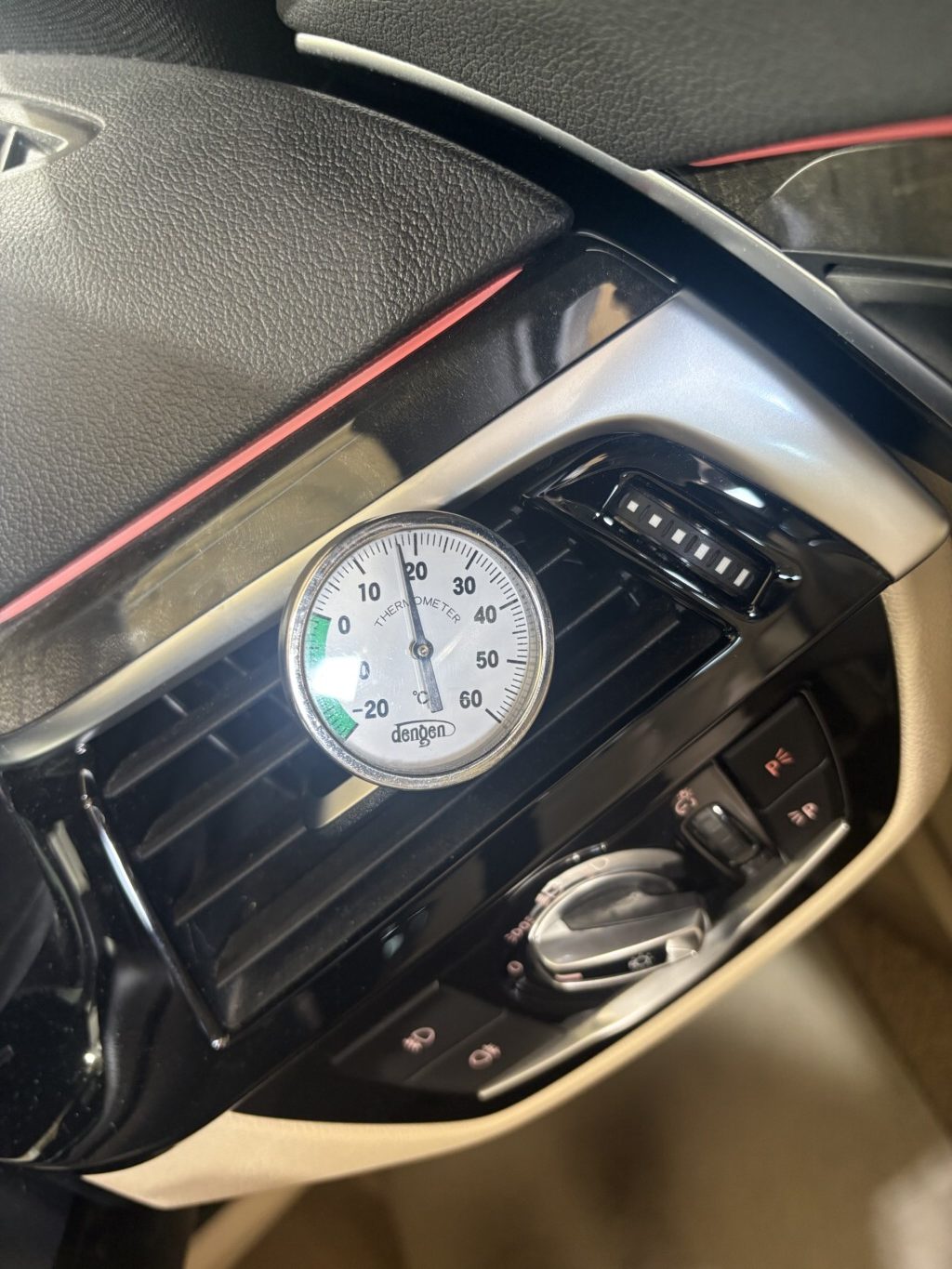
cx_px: 476
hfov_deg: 53.1
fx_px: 953
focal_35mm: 26
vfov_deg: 67.3
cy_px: 634
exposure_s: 1/50
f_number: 1.6
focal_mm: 5.96
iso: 250
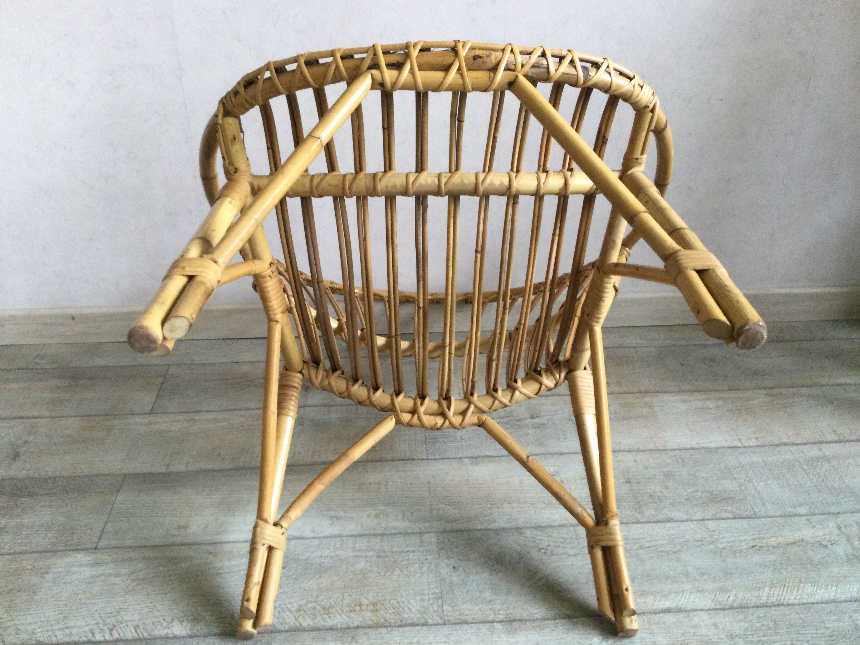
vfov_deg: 45.4
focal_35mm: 31
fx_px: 770
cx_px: 430
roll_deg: -0.6
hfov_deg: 58.4
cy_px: 322
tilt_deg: -28.8
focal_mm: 3.3
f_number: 2.4
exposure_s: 1/33
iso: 160
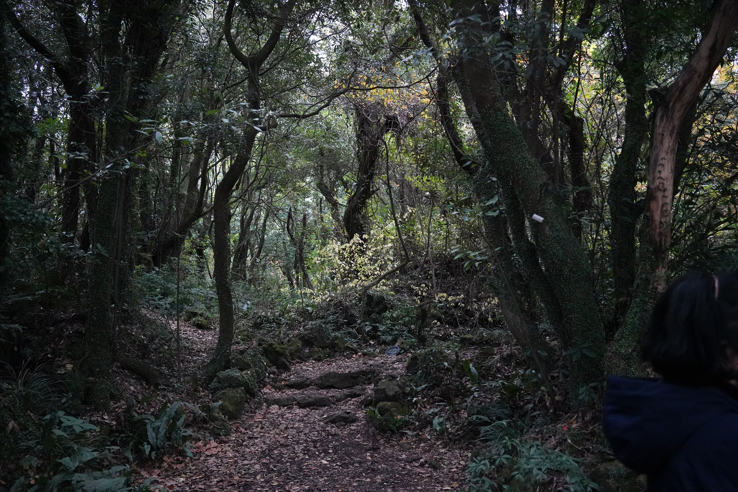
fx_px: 718
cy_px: 246
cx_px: 369
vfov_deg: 37.9
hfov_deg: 54.4
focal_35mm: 35
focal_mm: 35
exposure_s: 1/100
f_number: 4.5
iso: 10000
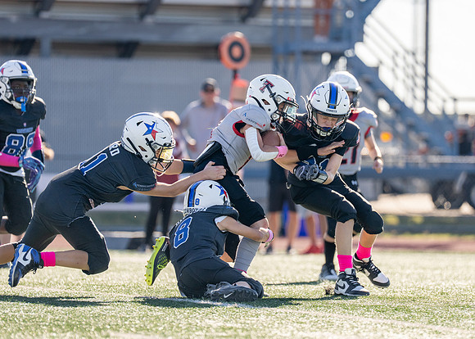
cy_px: 153
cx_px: 283
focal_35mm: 349
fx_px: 4711
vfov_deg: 4.1
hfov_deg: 5.8
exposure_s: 1/2500
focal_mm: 200
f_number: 2.8
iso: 160
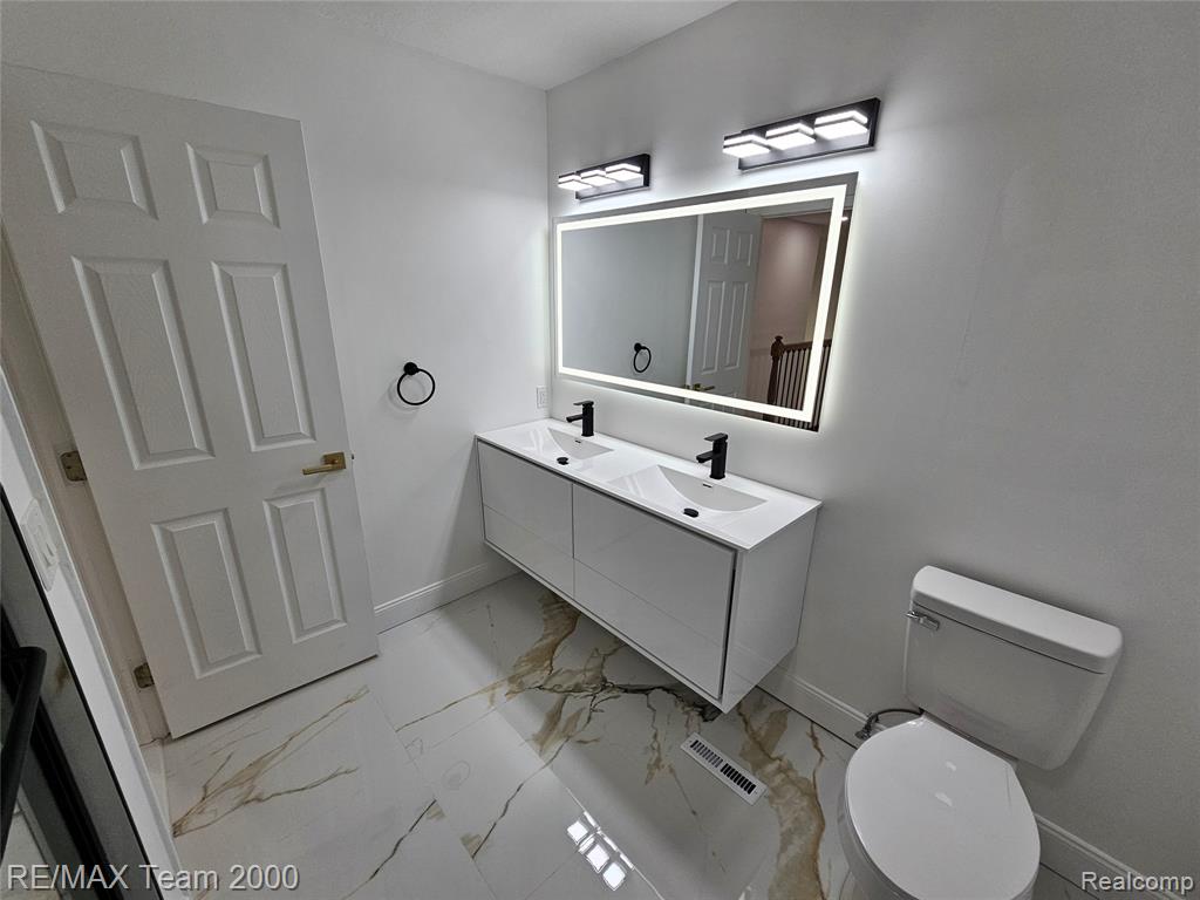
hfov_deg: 106.2
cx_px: 600
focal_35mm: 13
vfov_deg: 89.9
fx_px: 451
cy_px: 450
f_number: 2.2
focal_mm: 2.2
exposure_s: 1/120
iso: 80
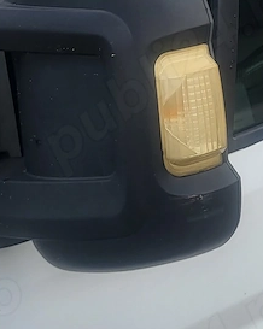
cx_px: 315
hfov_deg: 15.9
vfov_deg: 20.5
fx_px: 906
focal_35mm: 93
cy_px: 88
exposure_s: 1/1102
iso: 40
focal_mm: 5.4
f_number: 1.8
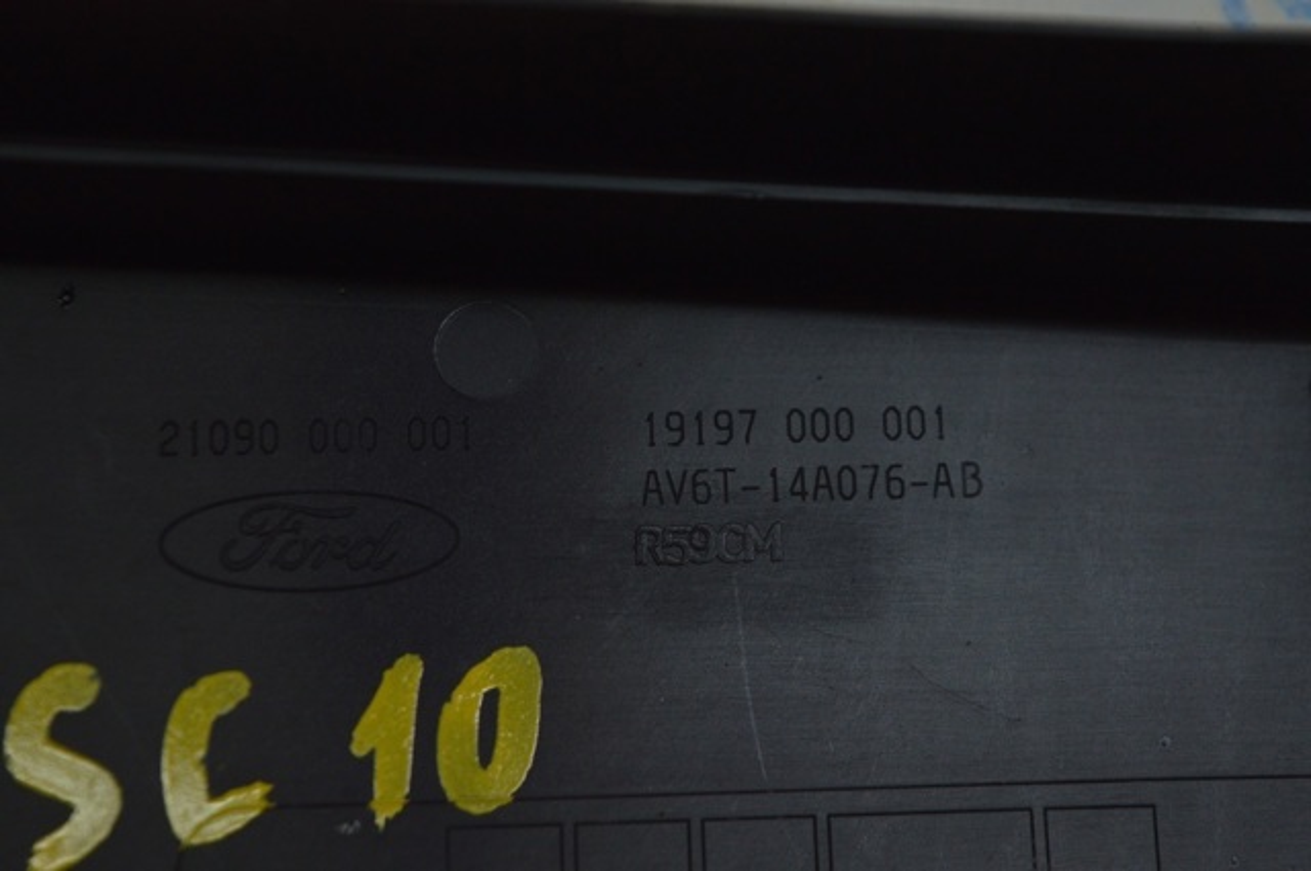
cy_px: 436
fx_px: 3001
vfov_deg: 16.5
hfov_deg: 24.6
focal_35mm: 82
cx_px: 656
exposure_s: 1/125
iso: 400
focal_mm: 55
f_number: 5.6
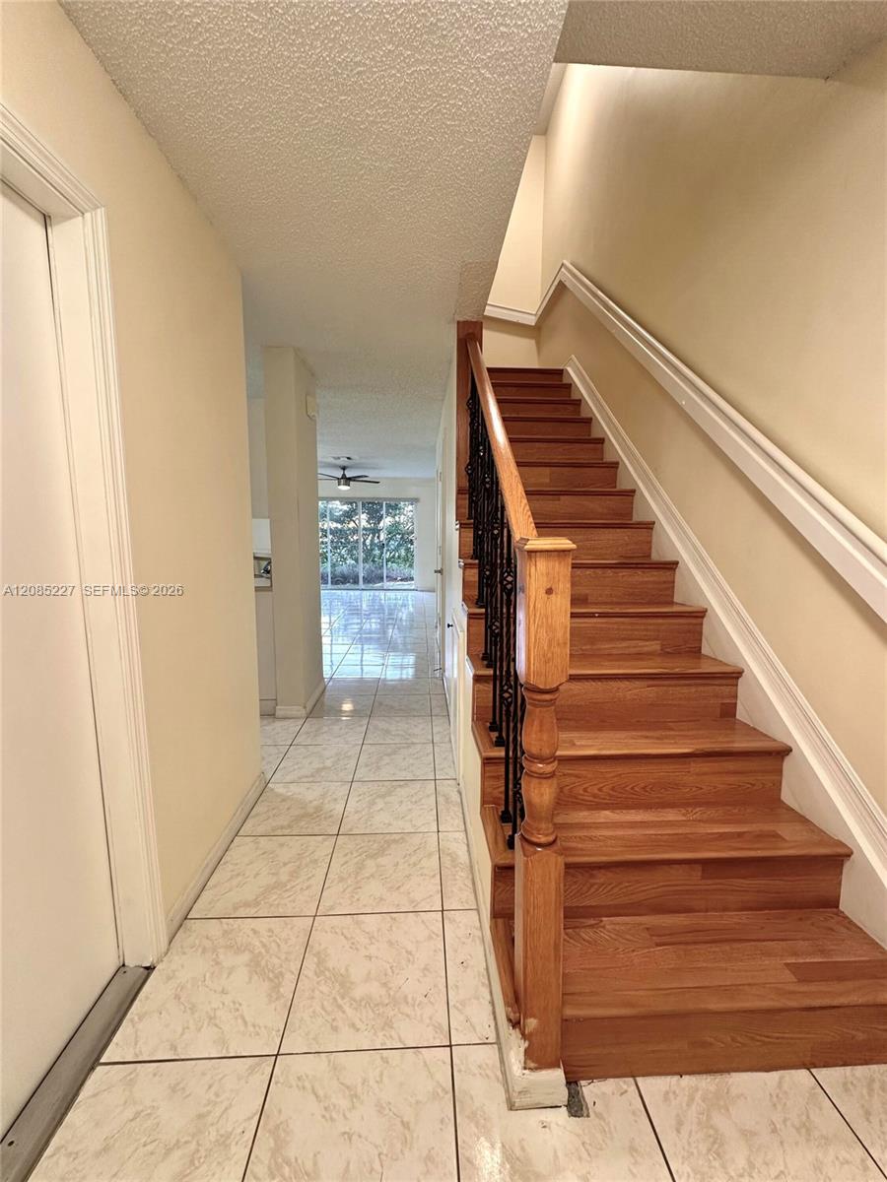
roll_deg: -1.2
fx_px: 478
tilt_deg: -6.3
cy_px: 591
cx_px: 444
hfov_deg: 85.7
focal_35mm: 14
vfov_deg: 102.1
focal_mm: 2.22
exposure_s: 1/60
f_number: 2.2
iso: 200
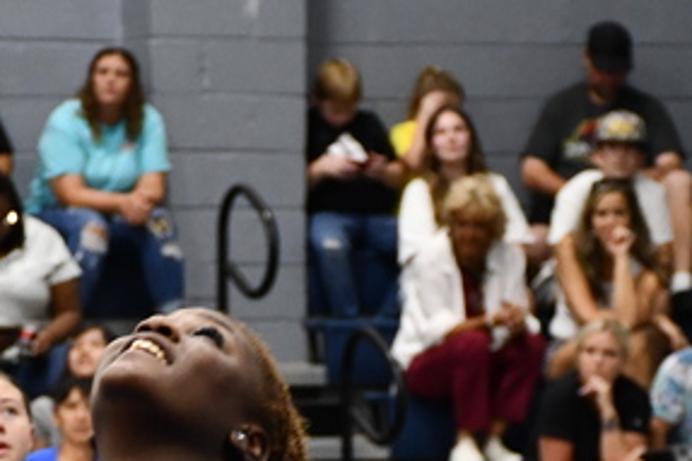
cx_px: 304
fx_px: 6167
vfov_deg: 4.2
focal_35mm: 321
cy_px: 800
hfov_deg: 6.4
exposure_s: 1/125
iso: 2500
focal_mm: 60
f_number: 5
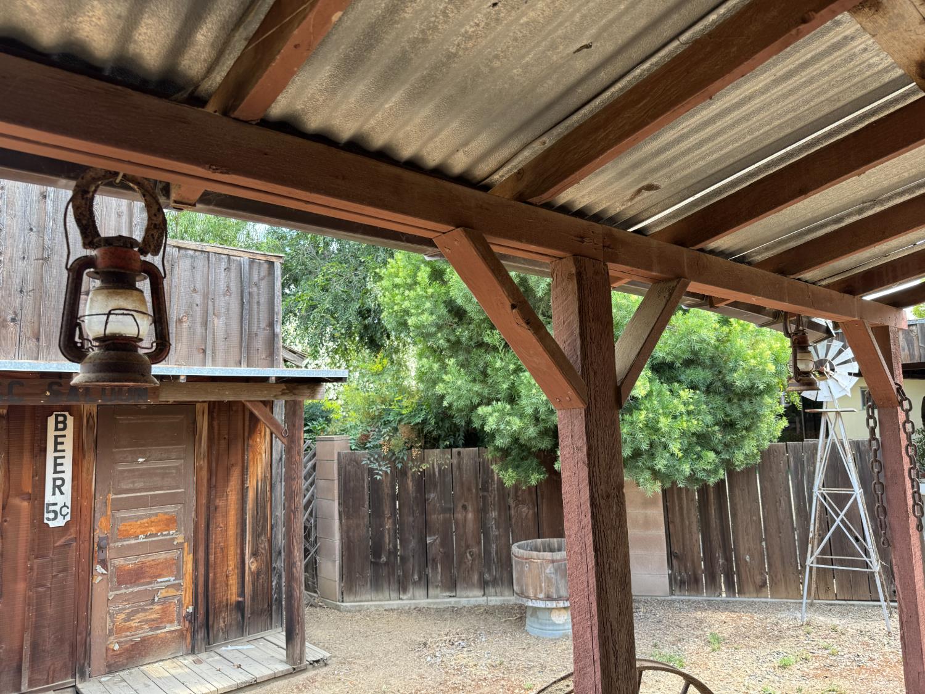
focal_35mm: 24
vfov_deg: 56.8
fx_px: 641
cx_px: 462
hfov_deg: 71.6
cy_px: 347
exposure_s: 1/168
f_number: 1.78
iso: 64
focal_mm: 6.76
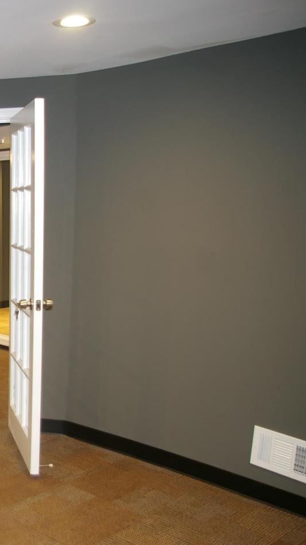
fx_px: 620
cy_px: 274
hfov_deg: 24.0
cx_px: -102
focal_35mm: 43
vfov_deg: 47.4
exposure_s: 1/10
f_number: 3.5
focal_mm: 18
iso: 200
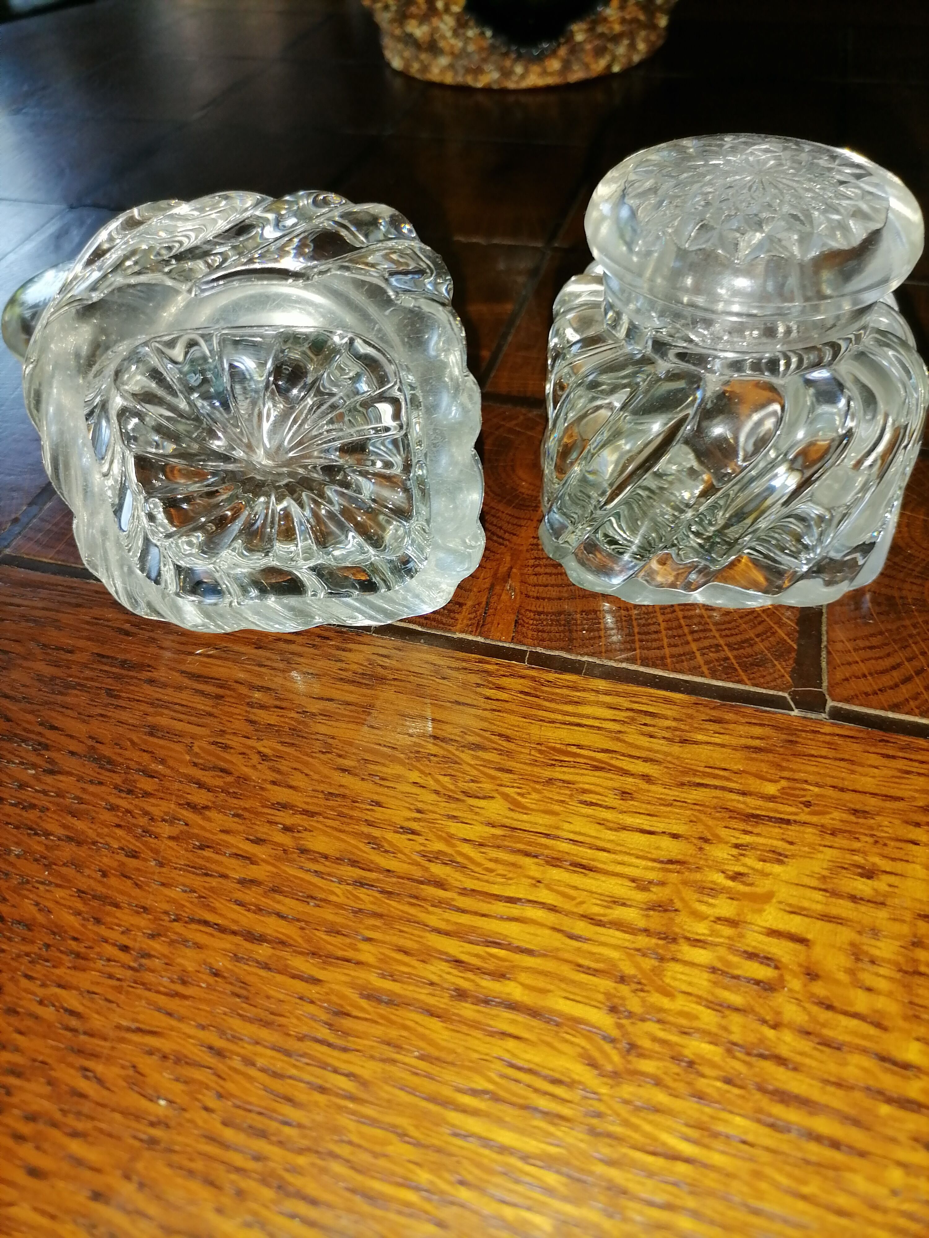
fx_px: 930
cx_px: 464
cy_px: 619
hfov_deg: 53.1
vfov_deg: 67.3
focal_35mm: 26
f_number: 1.8
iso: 64
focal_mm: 5.4
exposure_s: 1/50
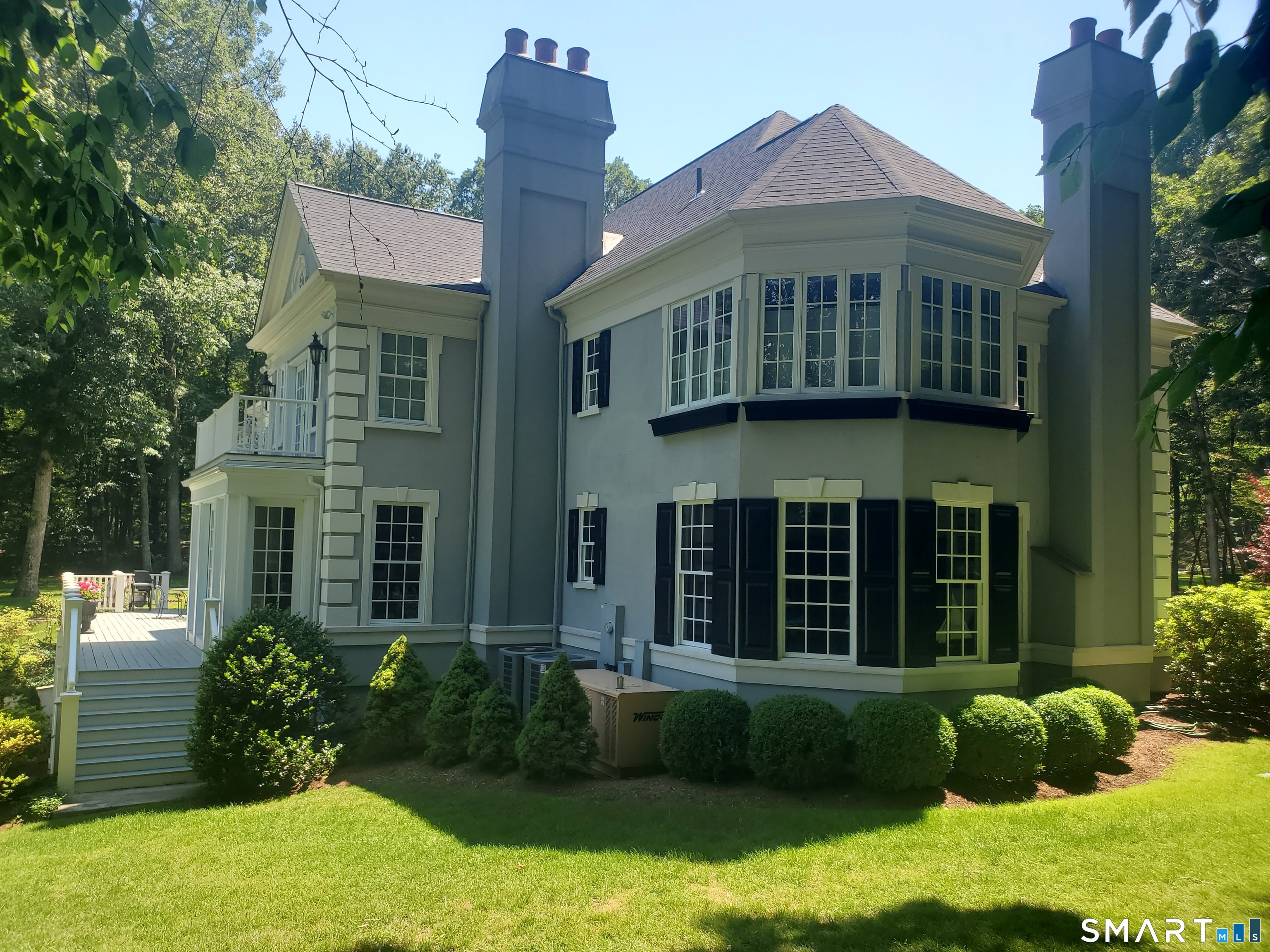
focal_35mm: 26
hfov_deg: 67.3
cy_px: 476
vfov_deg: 53.1
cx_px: 635
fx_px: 954
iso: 50
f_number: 2.4
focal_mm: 4.3
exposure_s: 1/507
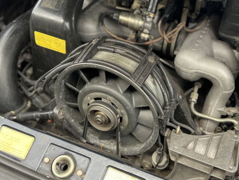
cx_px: 142
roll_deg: -2.8
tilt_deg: -41.8
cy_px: 87
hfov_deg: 38.0
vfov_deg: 29.2
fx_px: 346
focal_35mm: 50
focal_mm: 5.7
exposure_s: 1/342
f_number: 1.5
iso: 50
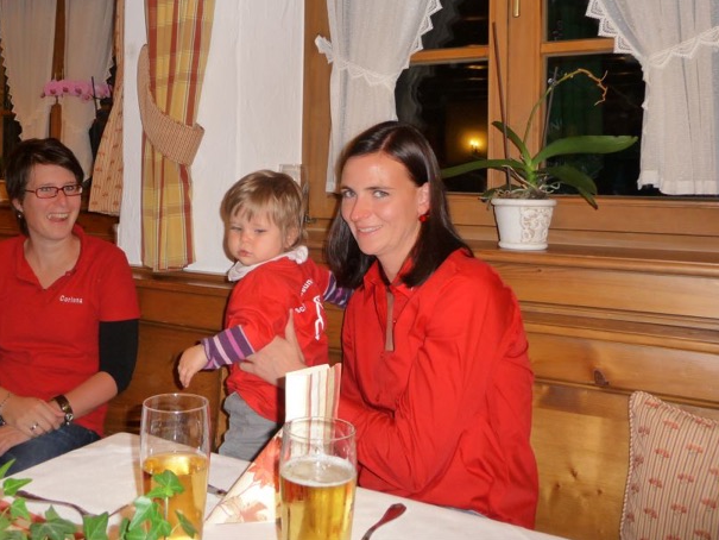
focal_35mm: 37
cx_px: 283
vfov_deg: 38.3
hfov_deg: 49.8
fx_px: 769
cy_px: 186
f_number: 3.3
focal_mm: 4.7
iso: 200
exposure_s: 1/30
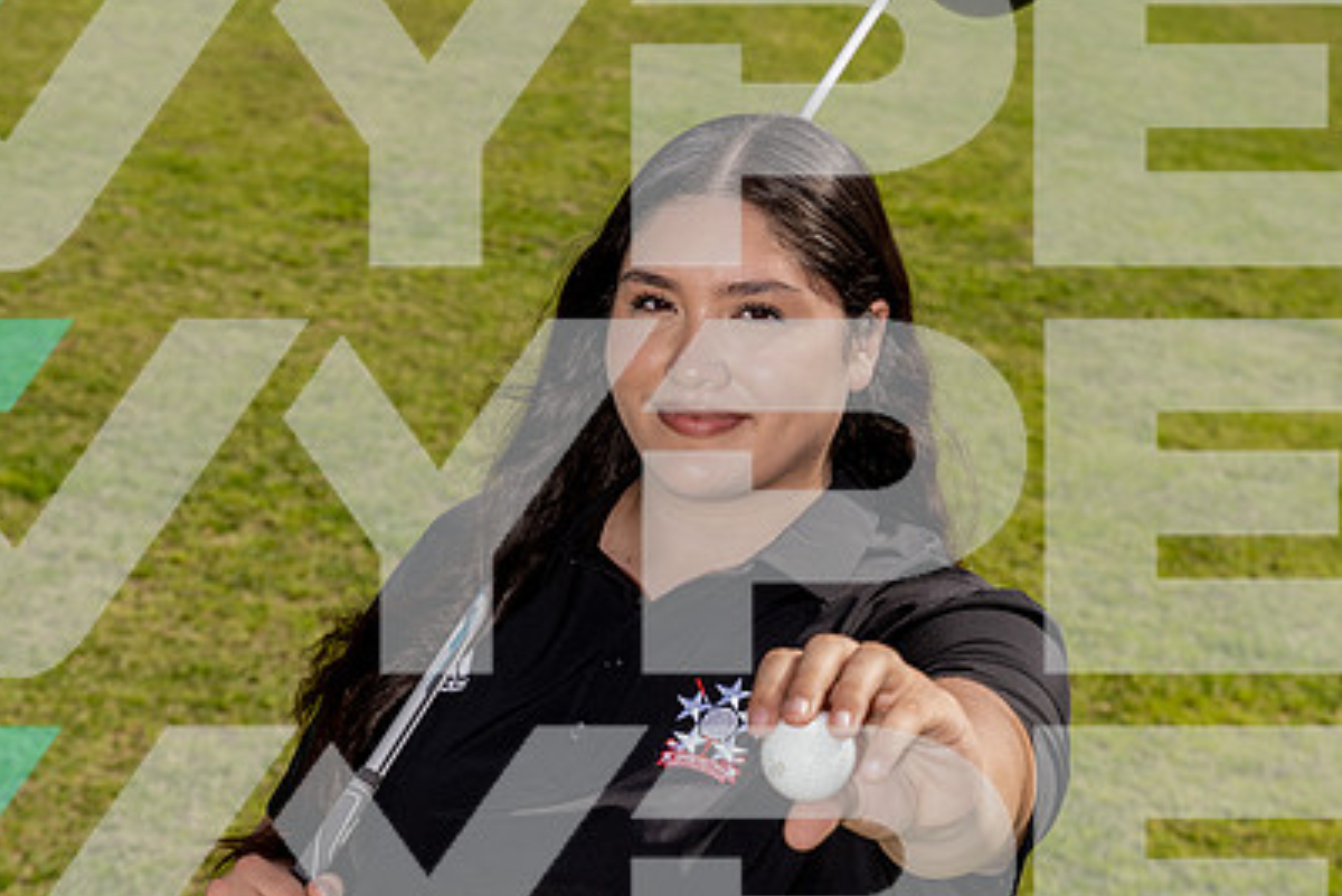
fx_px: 3356
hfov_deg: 22.6
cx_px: 577
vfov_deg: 15.2
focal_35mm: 90
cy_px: 498
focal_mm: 62
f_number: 7.1
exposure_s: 1/250
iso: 100
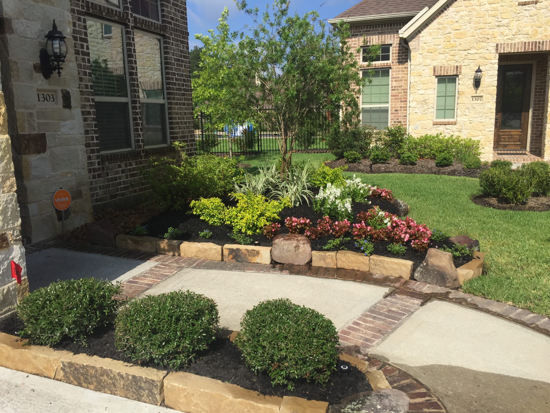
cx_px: 275
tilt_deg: -10.5
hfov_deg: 61.7
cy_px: 206
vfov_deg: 48.2
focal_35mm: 29
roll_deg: +2.5
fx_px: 461
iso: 32
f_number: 2.2
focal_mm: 4.15
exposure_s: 1/2326
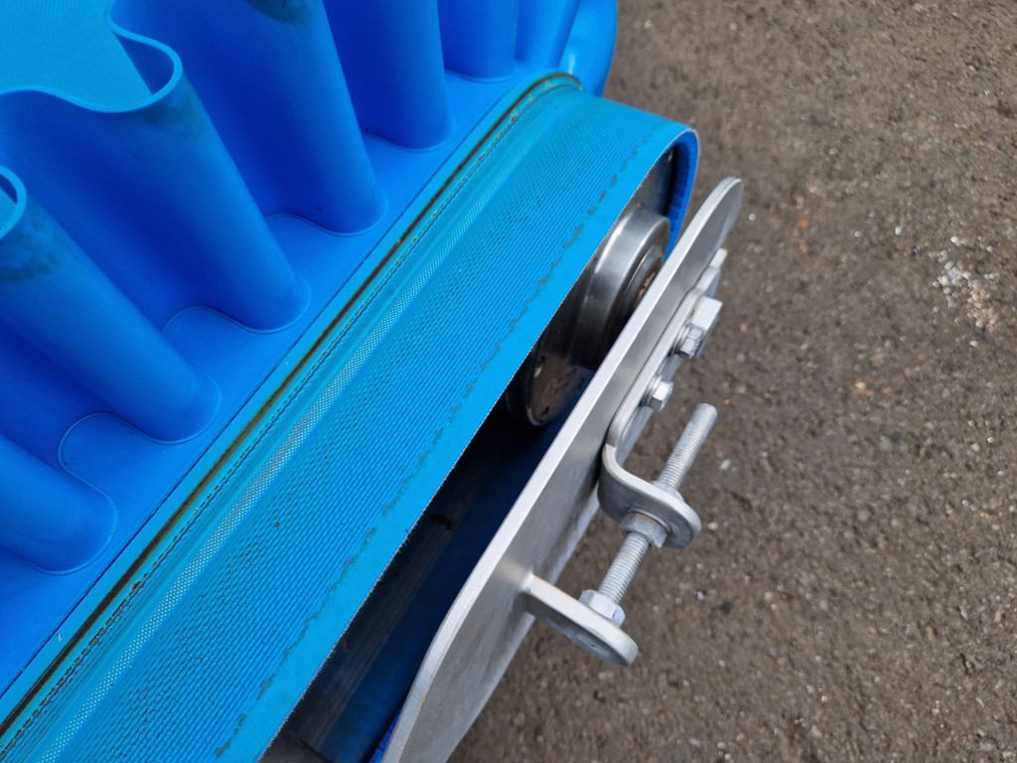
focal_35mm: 23
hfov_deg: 73.9
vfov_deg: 58.9
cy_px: 382
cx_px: 508
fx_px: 676
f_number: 1.8
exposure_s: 1/488
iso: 50
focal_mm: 5.4
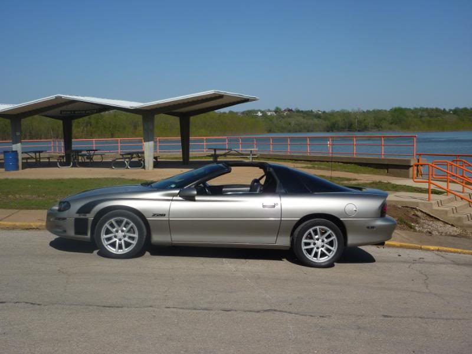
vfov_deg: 34.3
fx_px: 573
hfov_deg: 44.8
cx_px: 236
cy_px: 177
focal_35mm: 42
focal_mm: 6.9
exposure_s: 1/640
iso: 80
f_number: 5.6
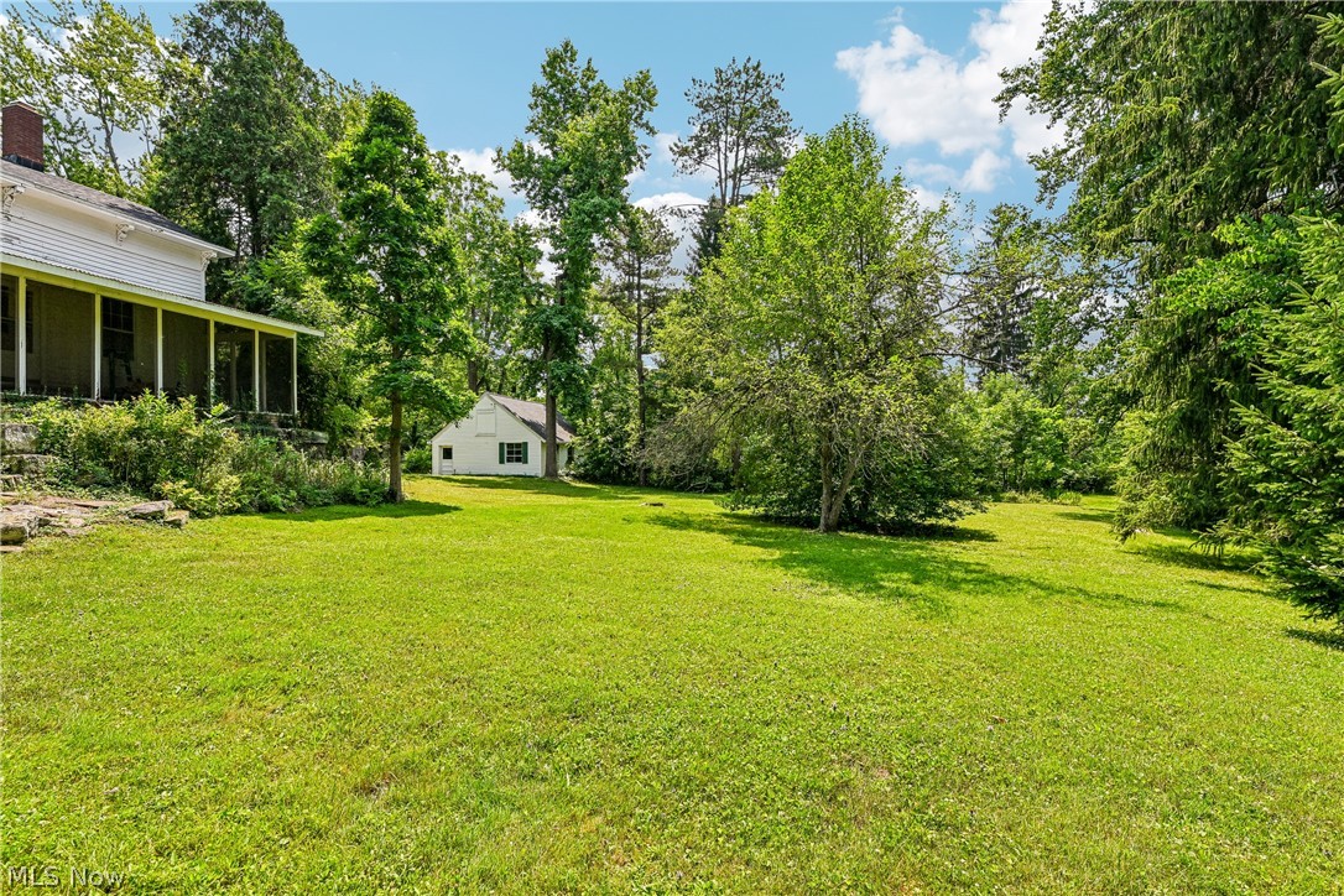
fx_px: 597
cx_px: 672
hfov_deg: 96.7
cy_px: 448
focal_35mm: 16
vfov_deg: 73.7
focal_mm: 16
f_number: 7.1
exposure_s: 1/800
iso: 250
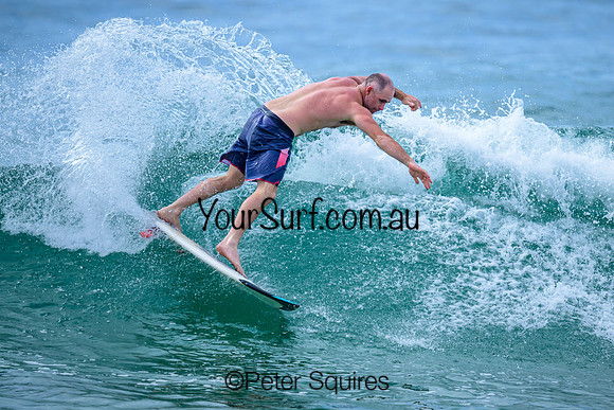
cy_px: 187
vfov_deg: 1.4
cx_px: 357
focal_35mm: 1018
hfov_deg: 2.0
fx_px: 17367
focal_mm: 800
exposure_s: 1/3200
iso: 400
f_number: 6.3
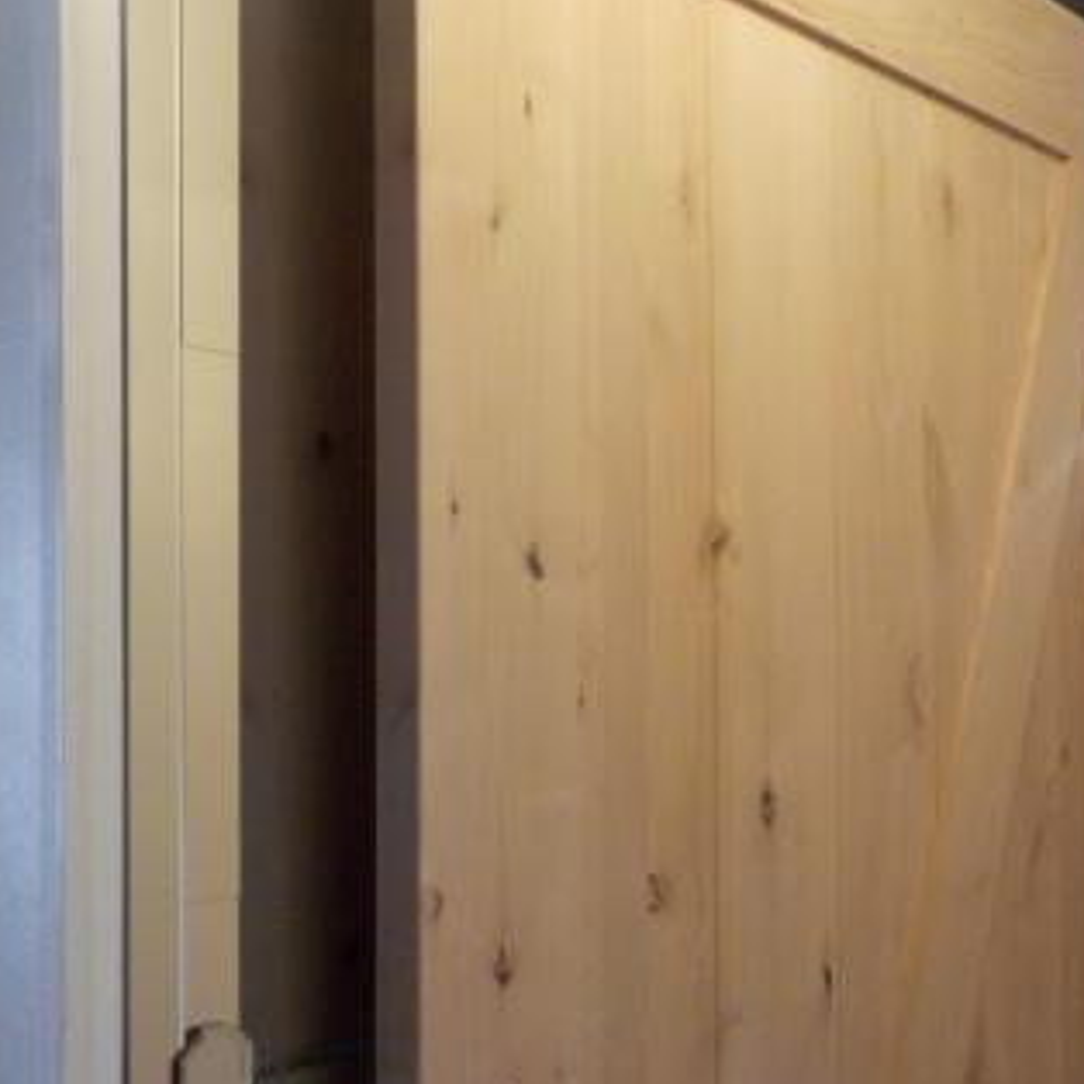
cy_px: 597
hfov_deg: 30.3
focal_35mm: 54
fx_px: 1913
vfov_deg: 31.6
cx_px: 963
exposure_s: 1/30
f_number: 3.3
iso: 320
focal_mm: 4.1
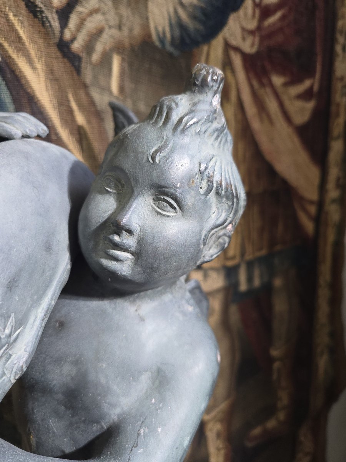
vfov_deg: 73.9
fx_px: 307
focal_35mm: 23
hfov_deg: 58.9
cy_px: 231
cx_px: 173
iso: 250
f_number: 1.7
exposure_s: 1/57.5
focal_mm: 6.3
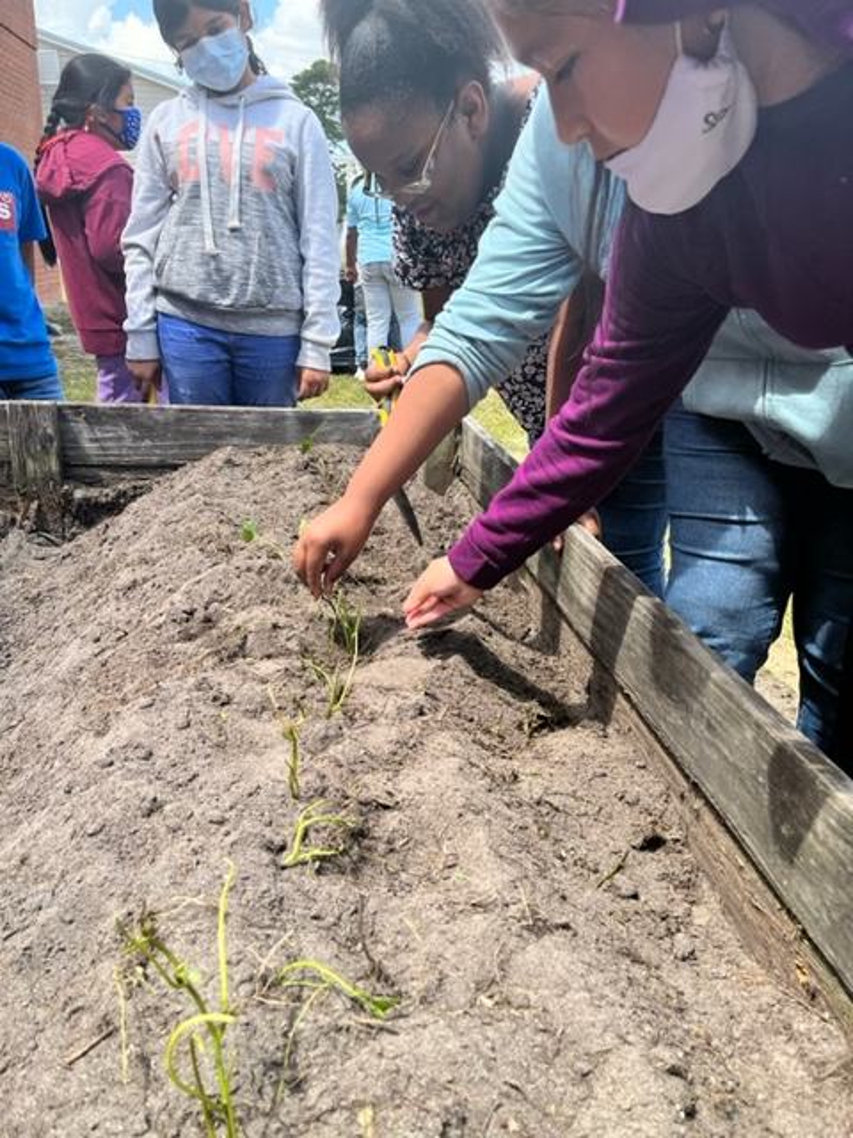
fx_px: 854
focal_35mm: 26
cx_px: 426
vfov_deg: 67.3
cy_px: 569
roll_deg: -1.6
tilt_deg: -21.7
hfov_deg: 53.1
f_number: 1.6
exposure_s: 1/710
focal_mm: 5.1
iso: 50
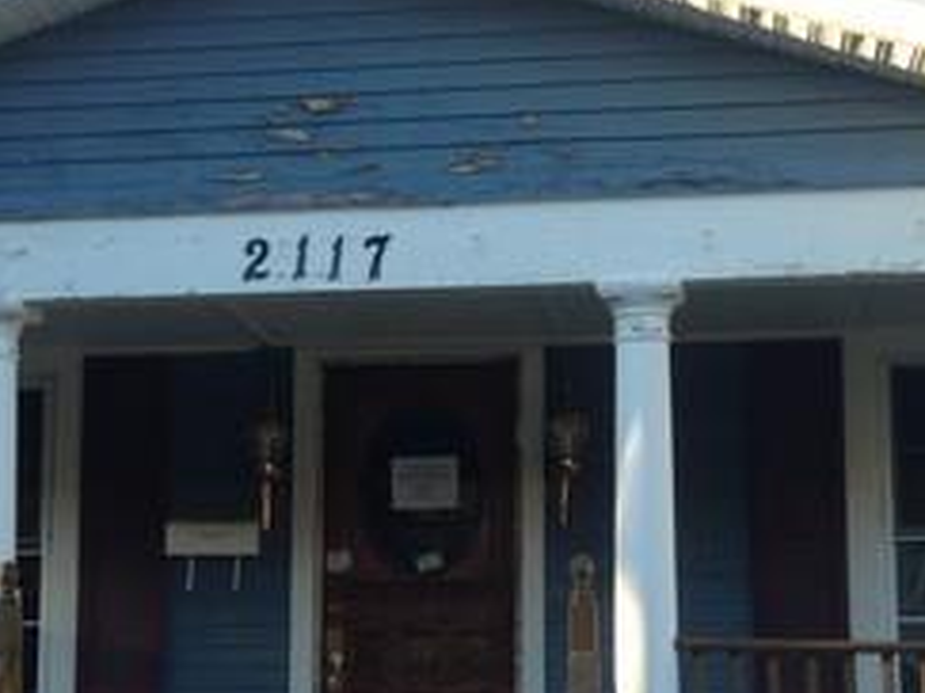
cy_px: 407
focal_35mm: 87
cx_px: 358
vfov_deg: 16.9
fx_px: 2324
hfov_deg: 22.5
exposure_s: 1/182
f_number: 2.4
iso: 50
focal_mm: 4.12
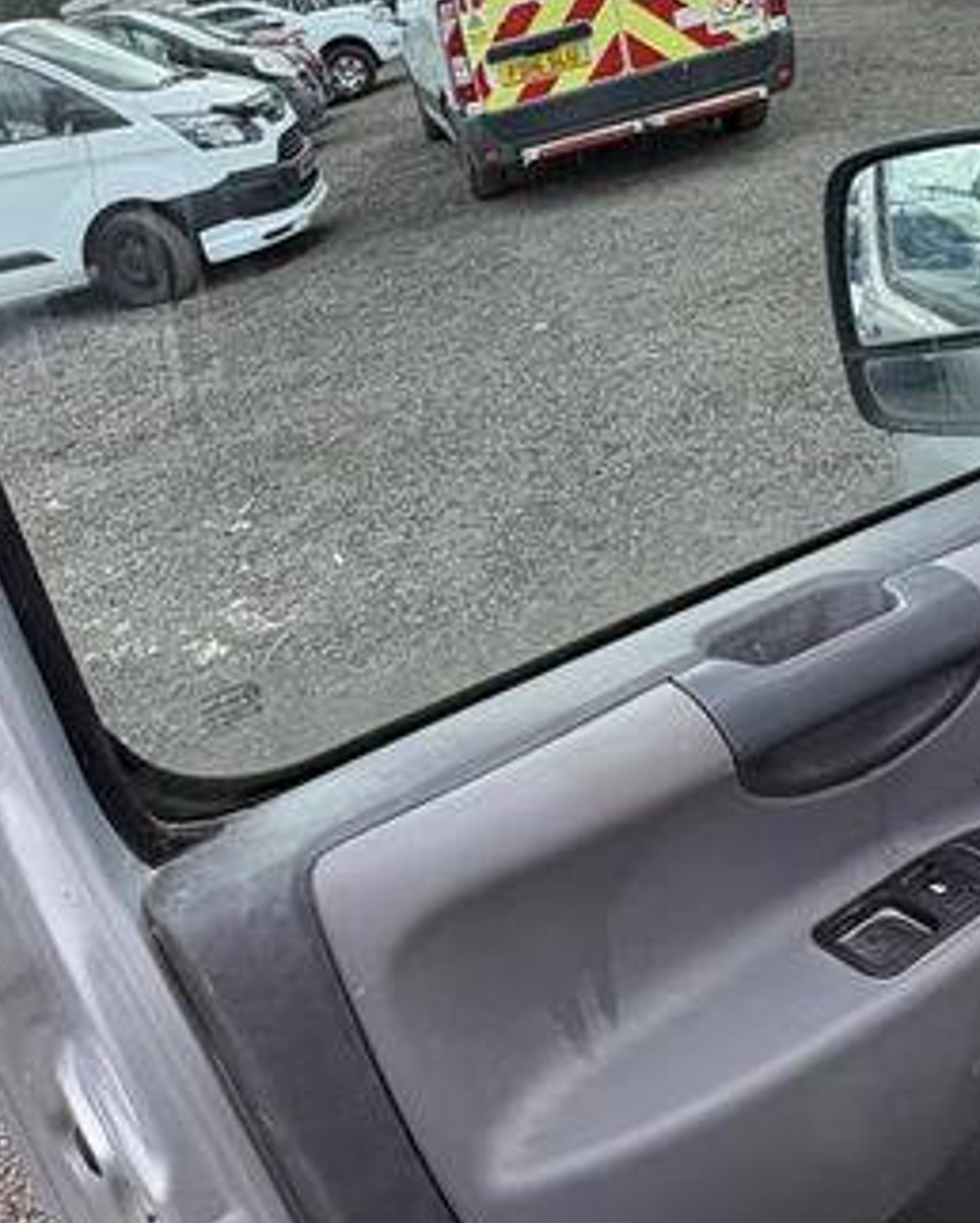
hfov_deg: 38.9
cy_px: 452
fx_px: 1376
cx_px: 365
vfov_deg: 47.4
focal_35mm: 38
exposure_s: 1/388
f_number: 2.2
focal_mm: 2.22
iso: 40
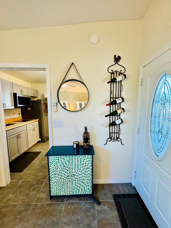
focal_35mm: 15
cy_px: 118
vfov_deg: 98.1
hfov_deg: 81.7
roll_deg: -0.6
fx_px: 99
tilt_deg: -7.1
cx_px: 90
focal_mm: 2.22
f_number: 2.2
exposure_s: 1/60
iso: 250
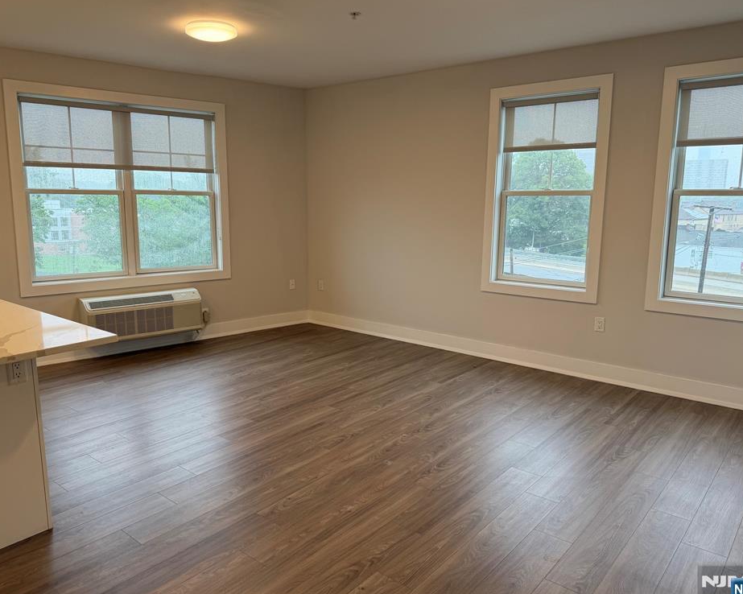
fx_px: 572
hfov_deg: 66.0
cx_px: 367
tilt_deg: -9.4
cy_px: 291
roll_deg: -0.3
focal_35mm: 26
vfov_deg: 54.9
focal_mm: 6.76
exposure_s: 1/120
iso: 64
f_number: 1.78
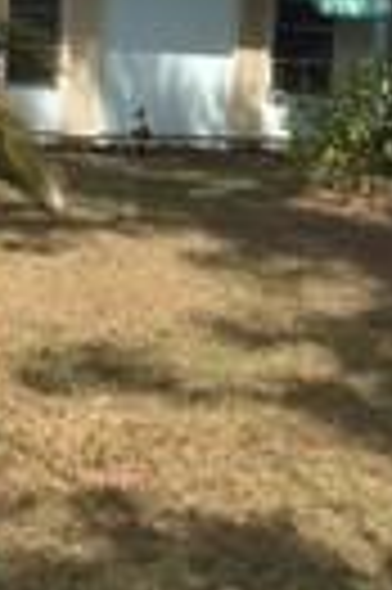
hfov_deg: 14.8
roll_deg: -2.4
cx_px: 117
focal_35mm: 92
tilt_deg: -4.6
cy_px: 194
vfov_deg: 22.1
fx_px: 1507
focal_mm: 4.15
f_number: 2.2
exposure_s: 1/1282
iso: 32
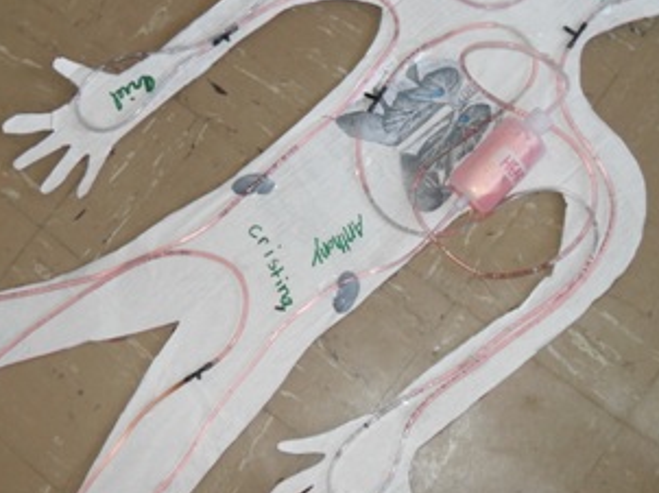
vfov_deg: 27.9
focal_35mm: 52
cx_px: 225
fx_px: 989
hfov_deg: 36.5
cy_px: 175
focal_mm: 6.2
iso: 160
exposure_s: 1/45
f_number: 2.8
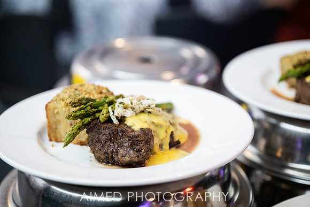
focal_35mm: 70
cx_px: 155
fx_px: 603
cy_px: 104
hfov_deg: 28.8
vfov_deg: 19.5
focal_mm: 70
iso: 1600
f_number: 2.8
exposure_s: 1/200
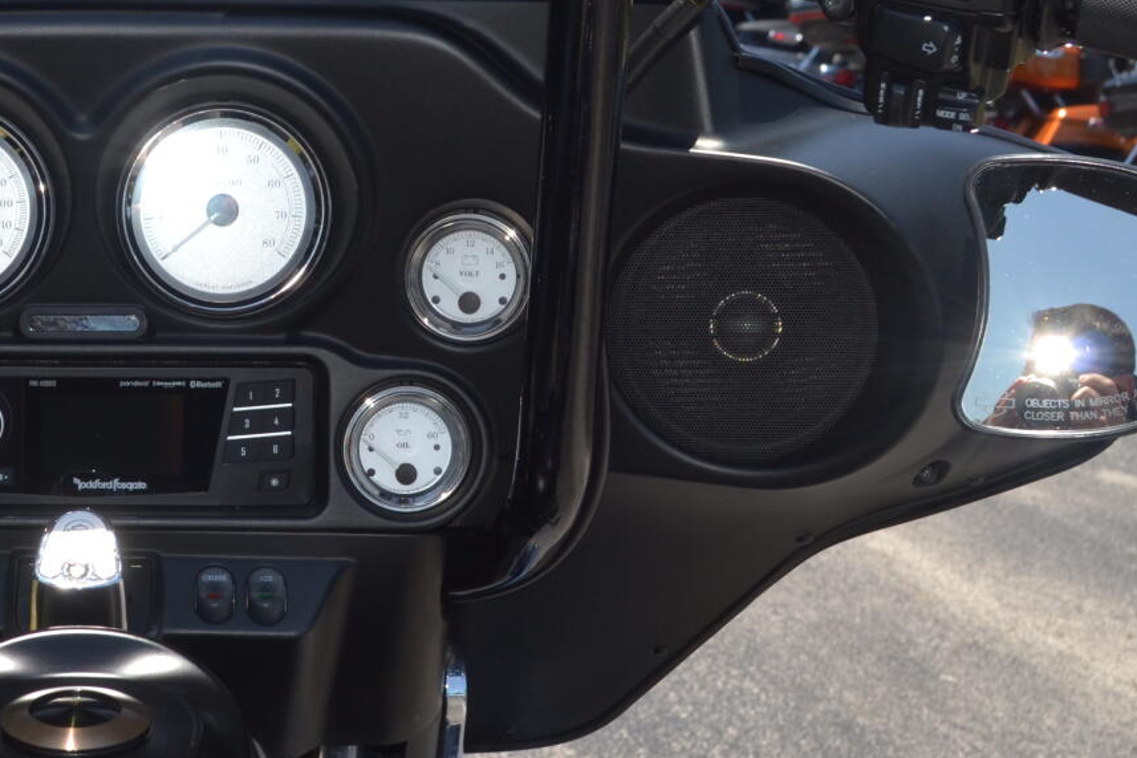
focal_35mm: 91
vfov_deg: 15.0
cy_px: 403
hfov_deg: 21.8
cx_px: 93
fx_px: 2873
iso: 100
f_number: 7.1
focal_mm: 26
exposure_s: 1/200
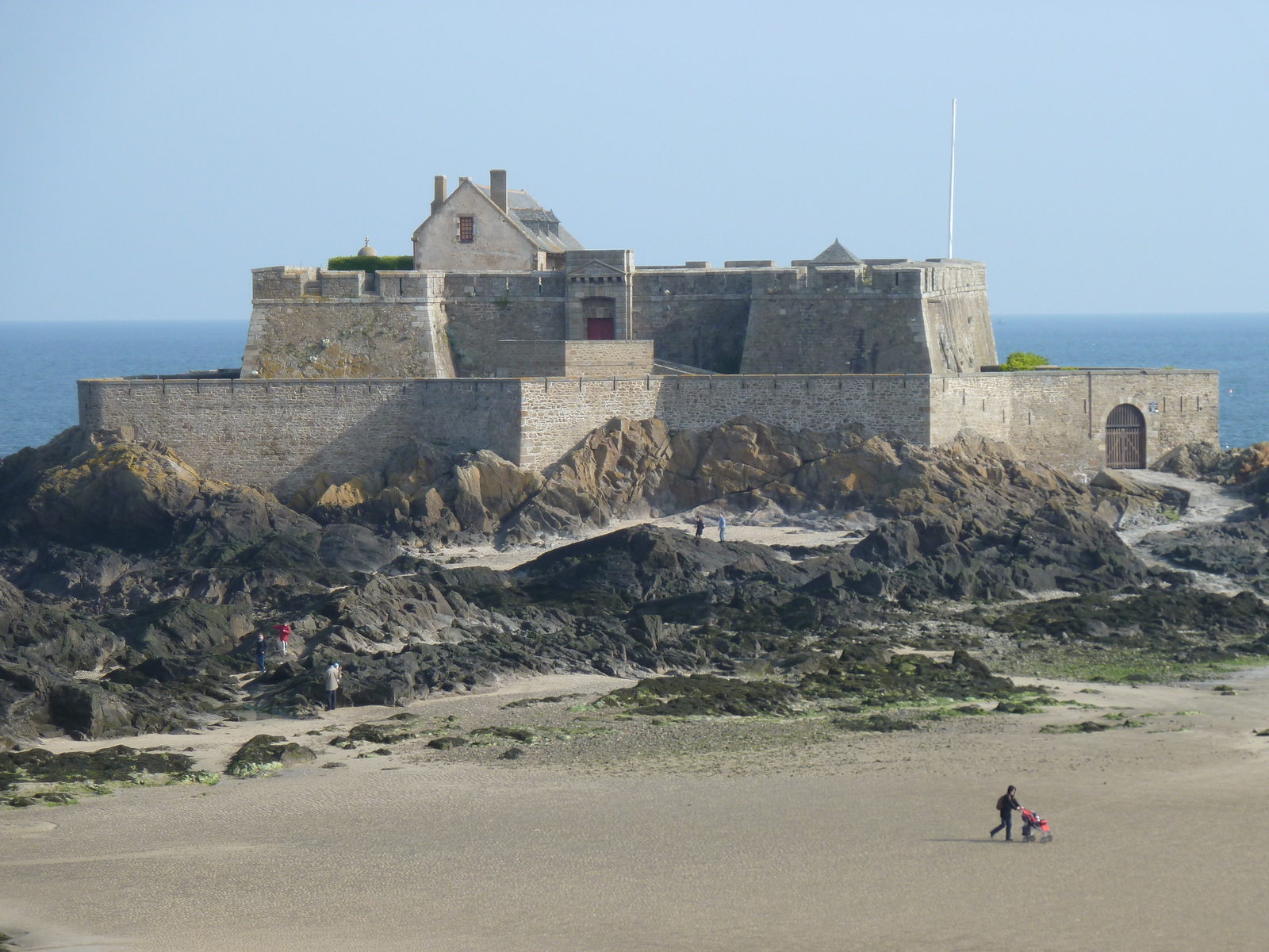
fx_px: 5389
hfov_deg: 13.4
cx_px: 634
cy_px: 476
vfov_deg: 10.1
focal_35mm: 147
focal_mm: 24.1
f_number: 4.5
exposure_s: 1/320
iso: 80
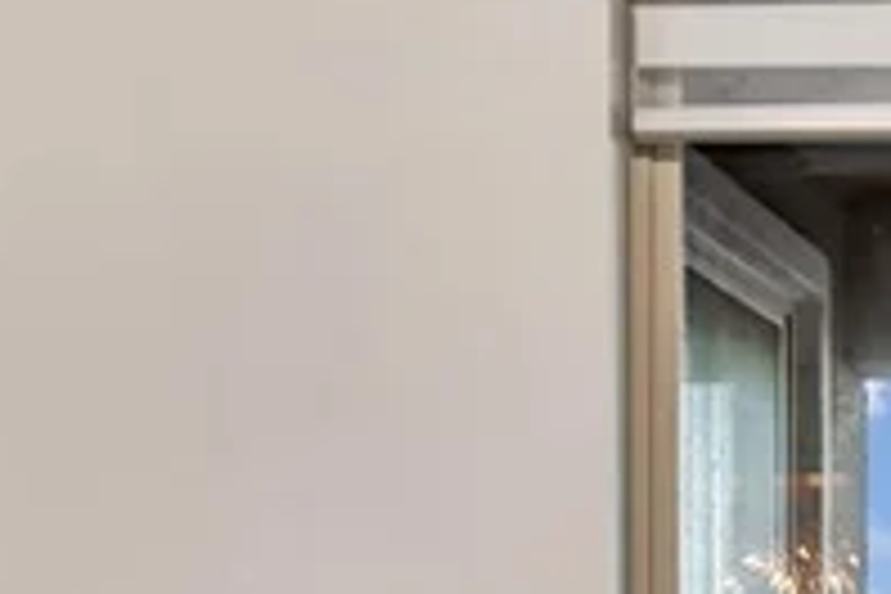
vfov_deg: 8.7
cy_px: 819
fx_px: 3836
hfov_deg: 12.2
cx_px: 1611
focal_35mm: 155
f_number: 9
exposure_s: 1/8
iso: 400
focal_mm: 20
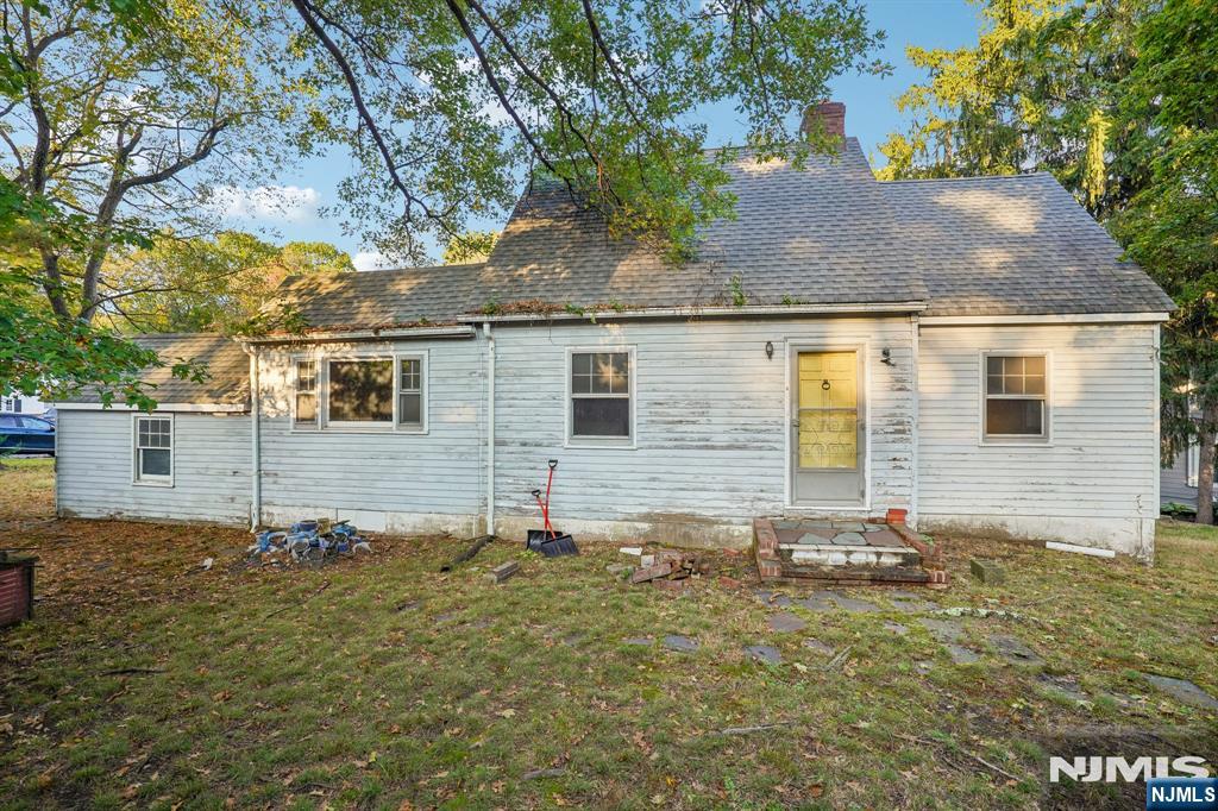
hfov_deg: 96.8
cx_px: 609
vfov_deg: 73.7
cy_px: 406
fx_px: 541
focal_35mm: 16
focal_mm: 16
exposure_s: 1/50
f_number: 8
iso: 100
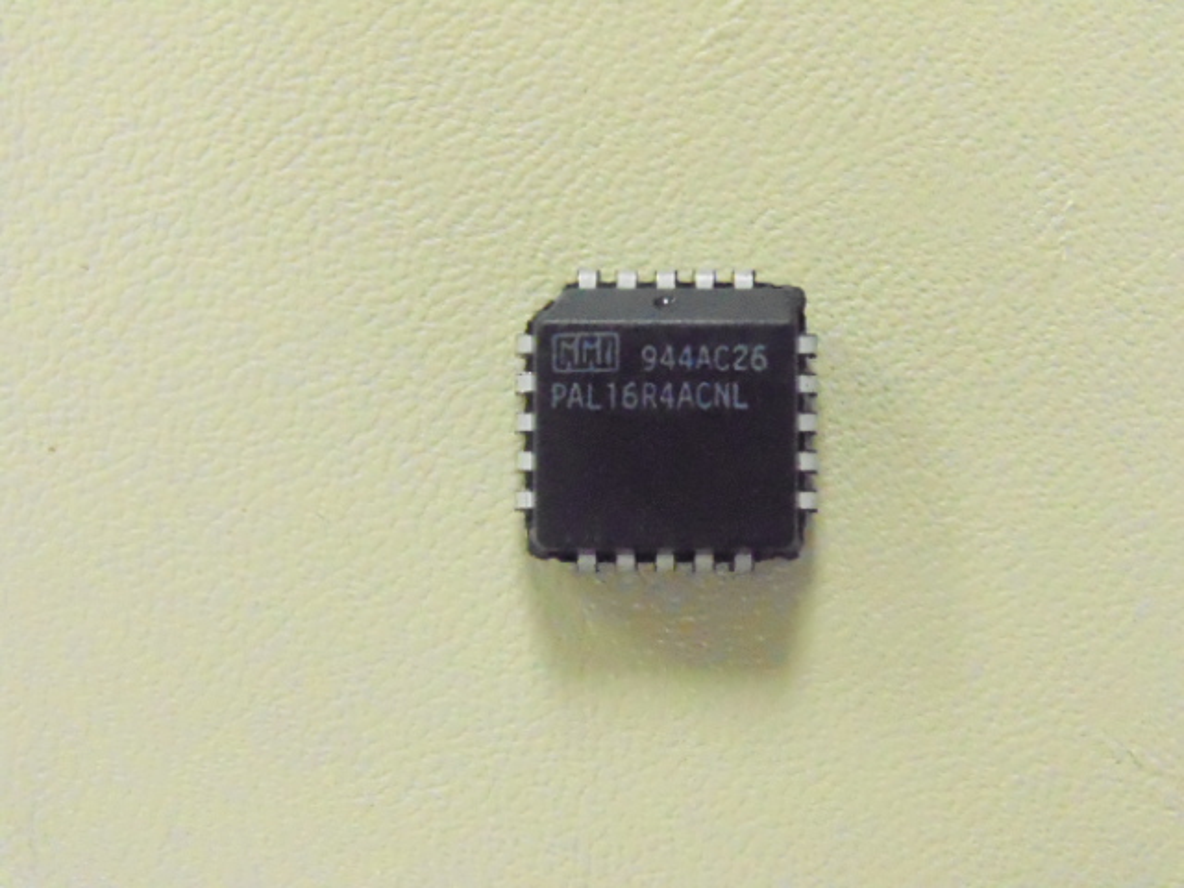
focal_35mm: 98
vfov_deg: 15.1
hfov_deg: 20.0
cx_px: 592
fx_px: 3352
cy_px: 444
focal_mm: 17.5
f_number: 4.6
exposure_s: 1/125
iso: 3200
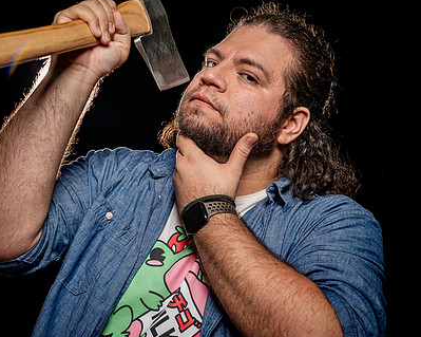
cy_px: 145
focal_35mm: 75
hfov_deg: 25.3
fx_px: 934
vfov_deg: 20.4
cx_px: 148
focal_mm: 55
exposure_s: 1/250
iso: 500
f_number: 5
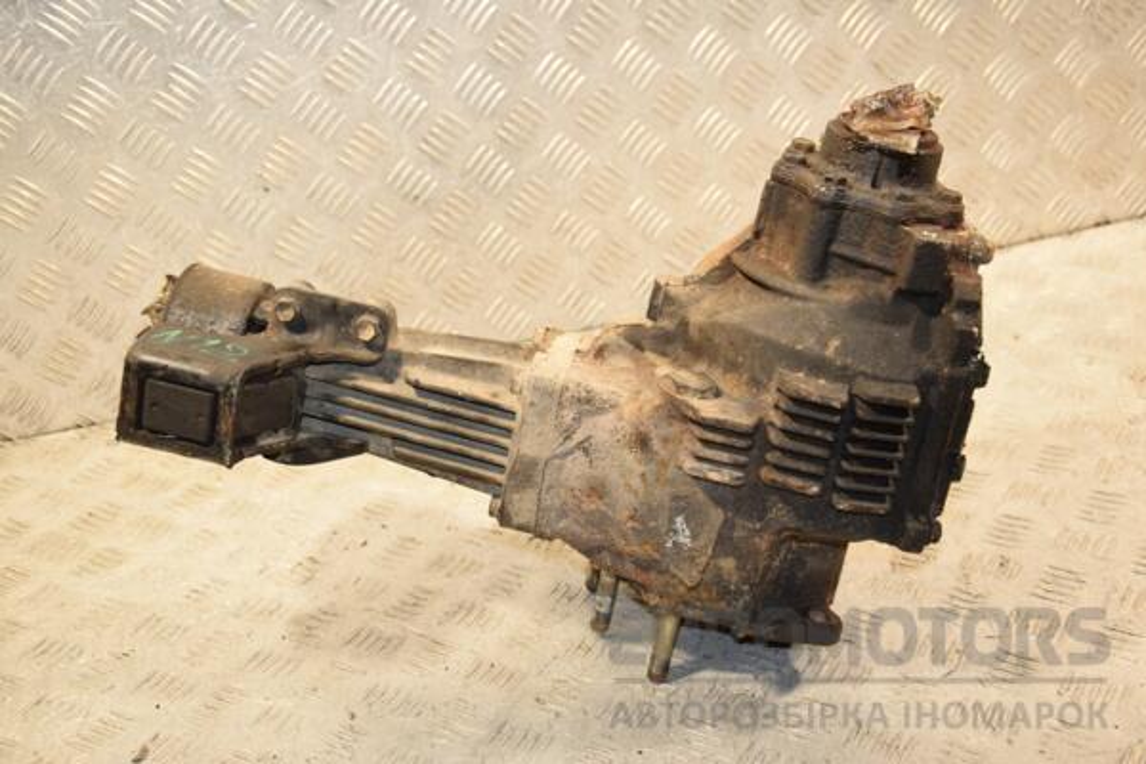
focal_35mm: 57
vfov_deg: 23.8
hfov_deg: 35.1
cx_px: 573
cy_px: 382
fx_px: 1814
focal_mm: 38
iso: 800
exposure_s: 1/200
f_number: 5
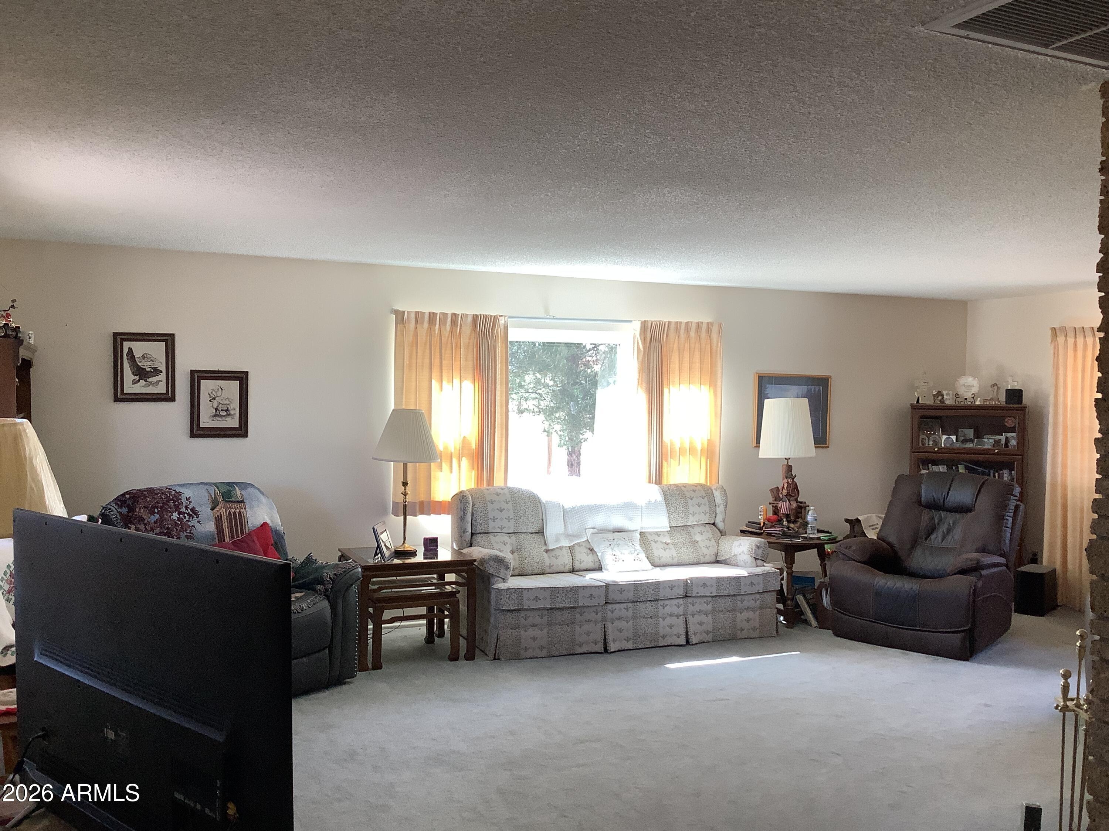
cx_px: 554
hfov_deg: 58.4
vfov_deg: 45.4
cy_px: 416
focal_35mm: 31
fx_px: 993
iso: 80
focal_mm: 3.3
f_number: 2.4
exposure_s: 1/120
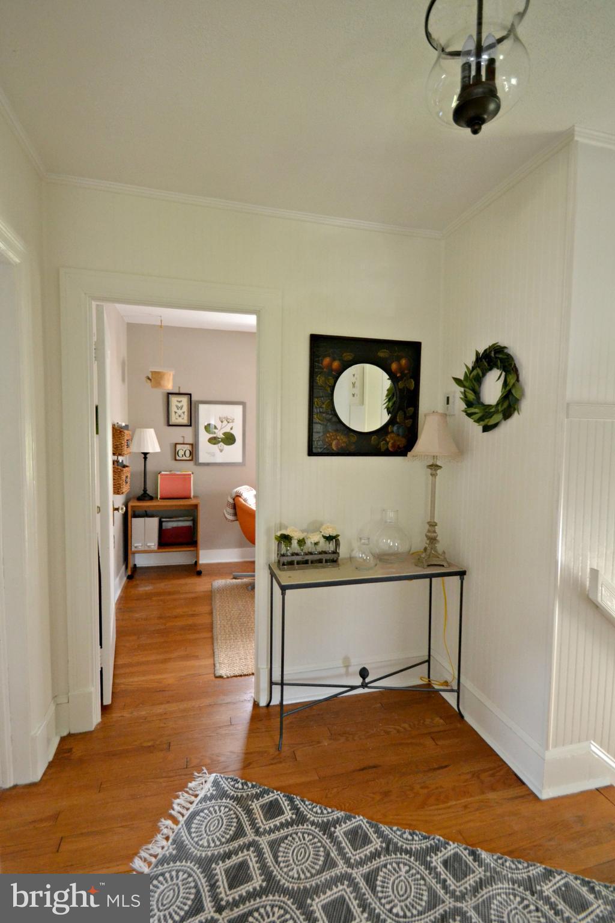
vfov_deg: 100.4
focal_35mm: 15
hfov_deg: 77.3
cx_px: 308
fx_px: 384
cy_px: 462
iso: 1600
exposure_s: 1/60
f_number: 3.5
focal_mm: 10
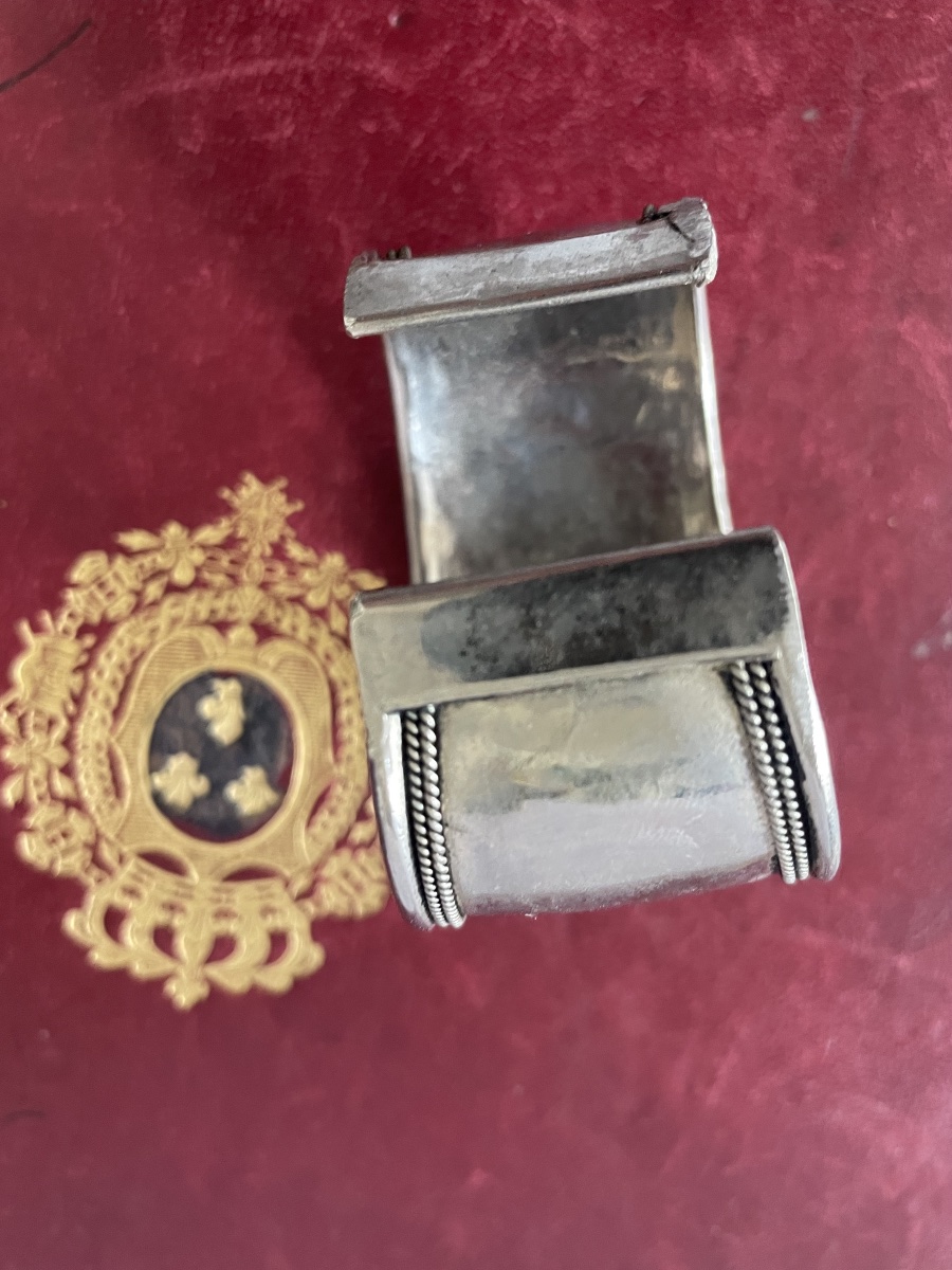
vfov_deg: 67.3
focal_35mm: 26
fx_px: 953
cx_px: 476
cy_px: 635
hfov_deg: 53.1
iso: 400
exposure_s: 1/60
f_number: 1.6
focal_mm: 4.2
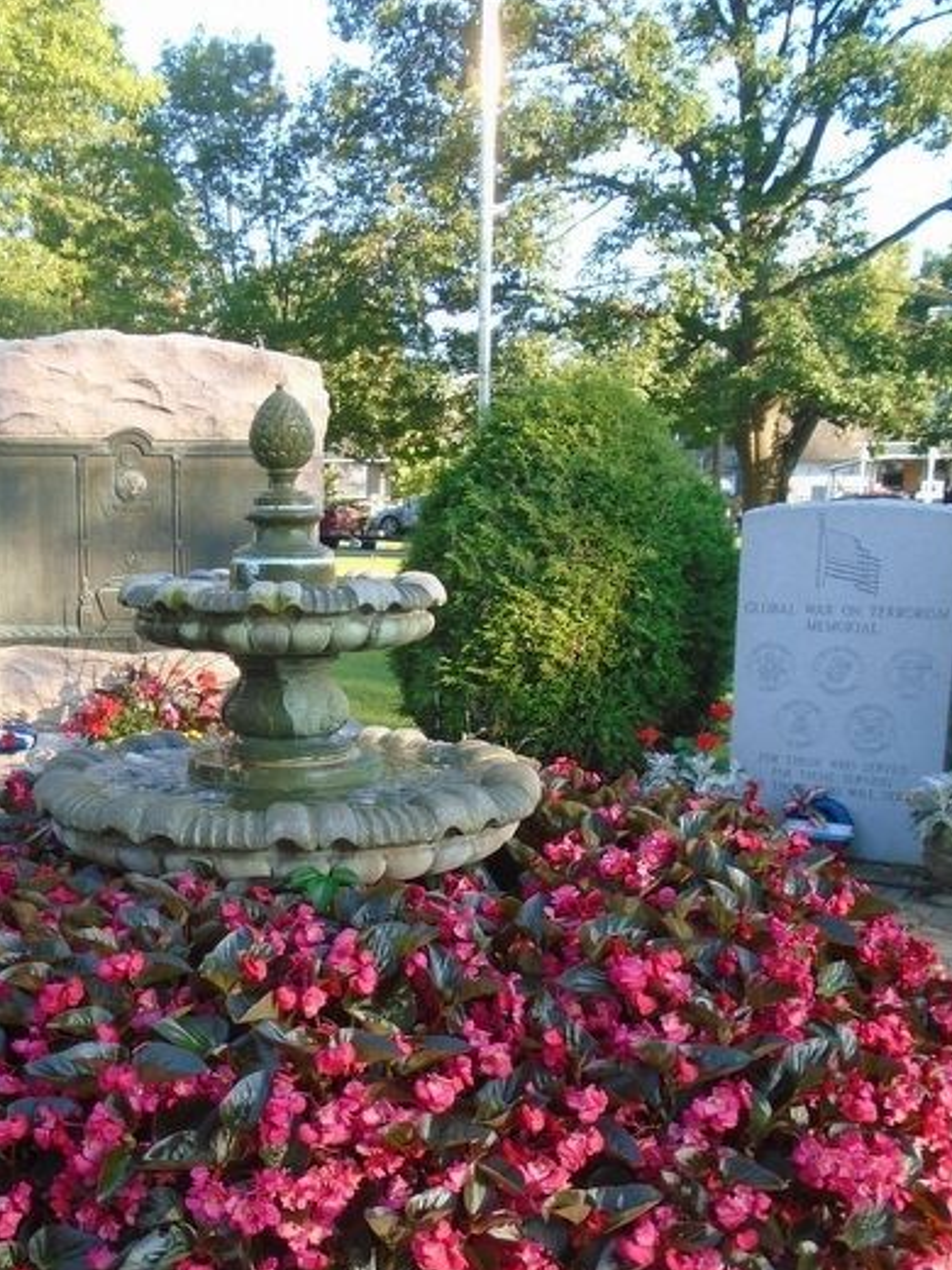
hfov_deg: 35.5
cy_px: 847
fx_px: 1467
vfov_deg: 46.1
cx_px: 298
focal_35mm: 40
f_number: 3.2
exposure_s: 1/100
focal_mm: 4.6
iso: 100
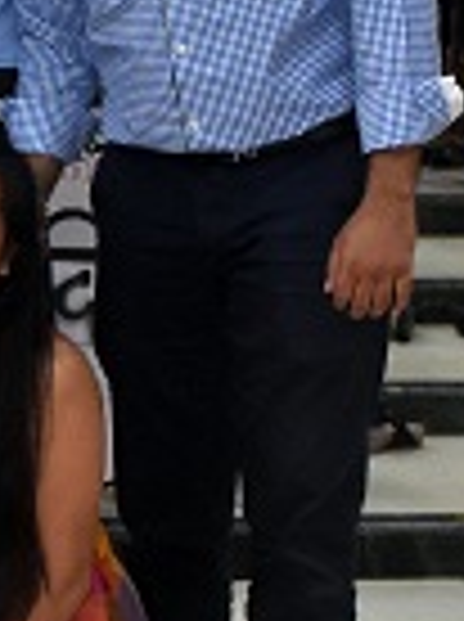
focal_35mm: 204
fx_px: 3657
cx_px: -622
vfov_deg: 9.7
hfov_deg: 6.9
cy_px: 220
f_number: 5.6
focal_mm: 26
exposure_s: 1/125
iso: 1600
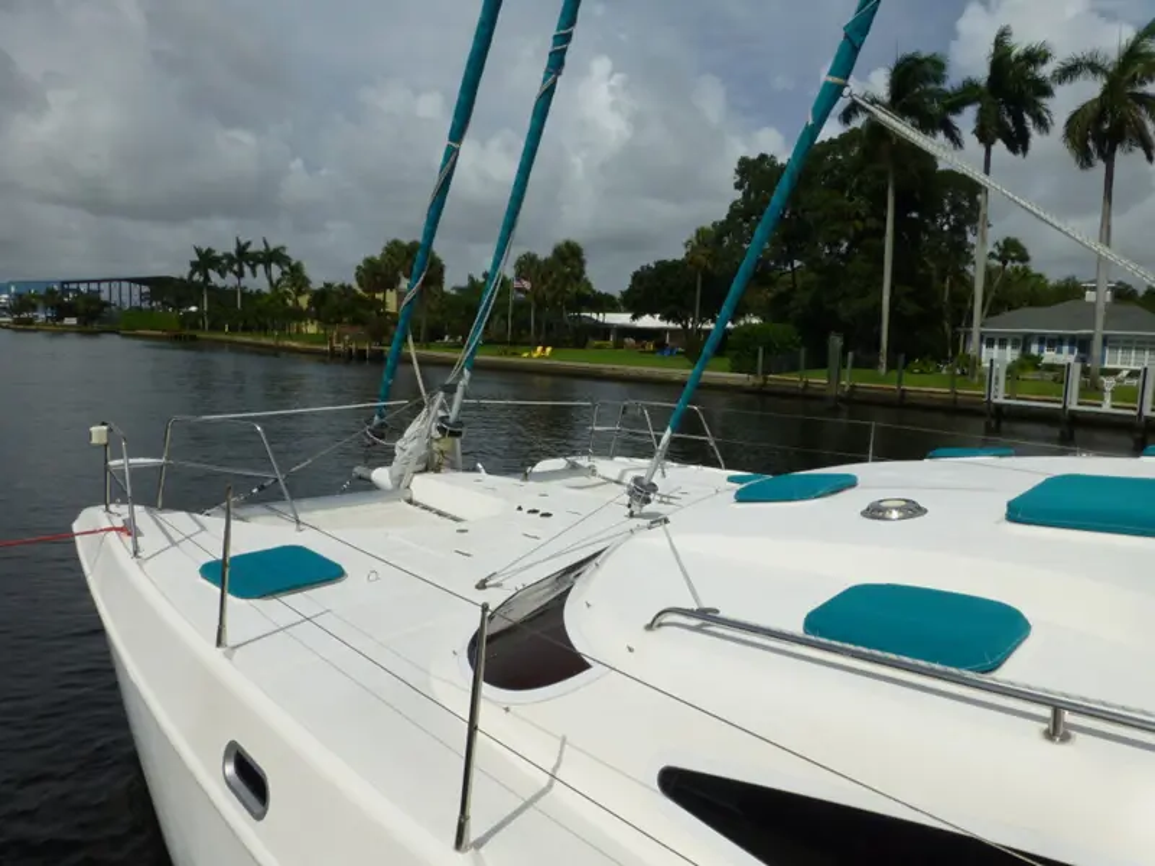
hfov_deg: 71.6
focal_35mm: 24
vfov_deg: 56.8
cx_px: 578
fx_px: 801
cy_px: 433
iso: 100
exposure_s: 1/2000
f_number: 5
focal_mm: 4.3
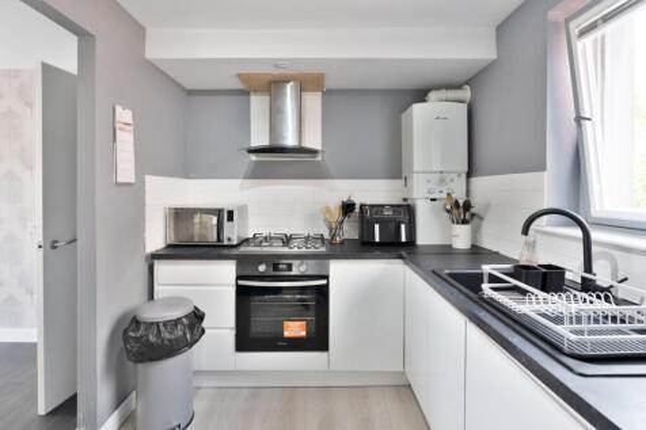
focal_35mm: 16
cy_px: 215
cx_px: 323
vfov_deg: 73.7
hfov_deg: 96.8
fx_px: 287
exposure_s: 1/13
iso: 200
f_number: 5.6
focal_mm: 16
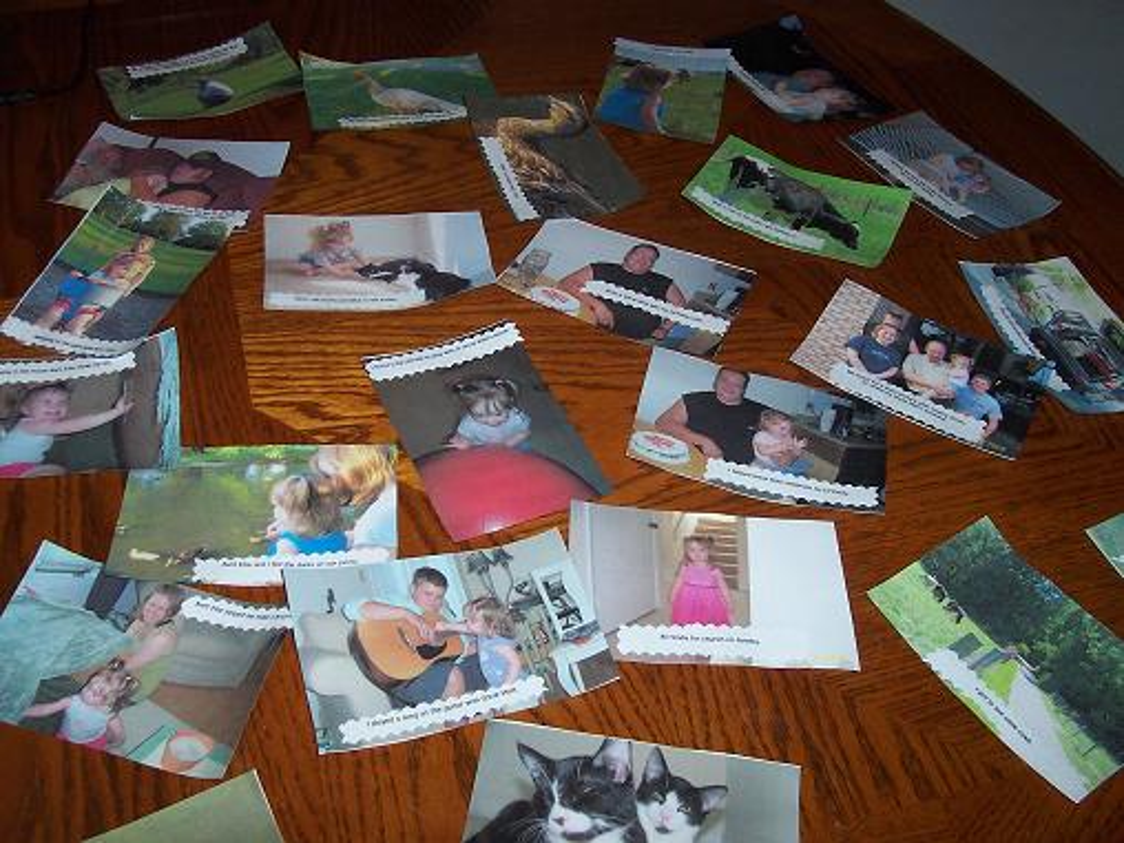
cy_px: 422
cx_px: 562
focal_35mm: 37
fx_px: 1201
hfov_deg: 50.1
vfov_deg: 38.7
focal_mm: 5.6
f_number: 2.8
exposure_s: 1/60
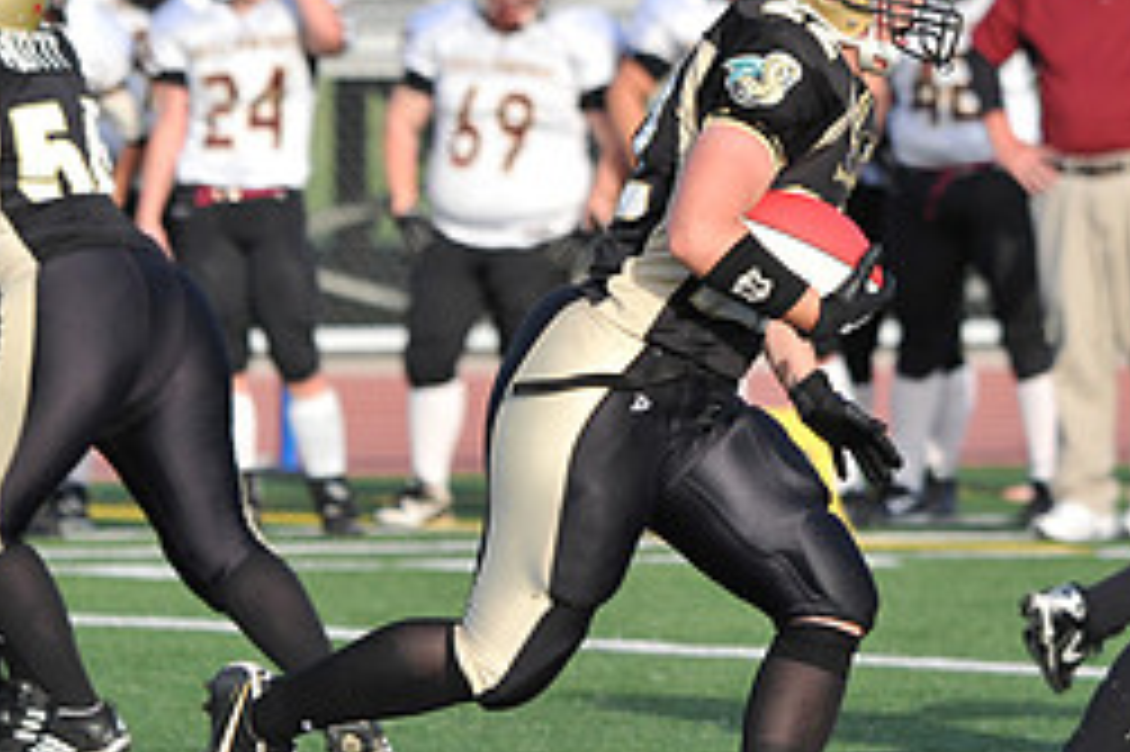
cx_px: 738
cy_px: 369
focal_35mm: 693
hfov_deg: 3.0
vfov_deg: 2.0
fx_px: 21737
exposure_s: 1/1000
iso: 560
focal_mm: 300
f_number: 7.1
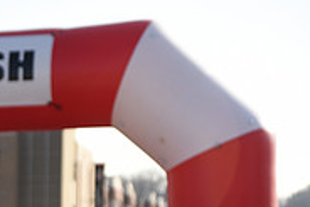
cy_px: 312
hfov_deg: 12.0
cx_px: -130
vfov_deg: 8.2
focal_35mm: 164
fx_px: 1413
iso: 100
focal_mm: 52
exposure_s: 1/1250
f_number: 2.8
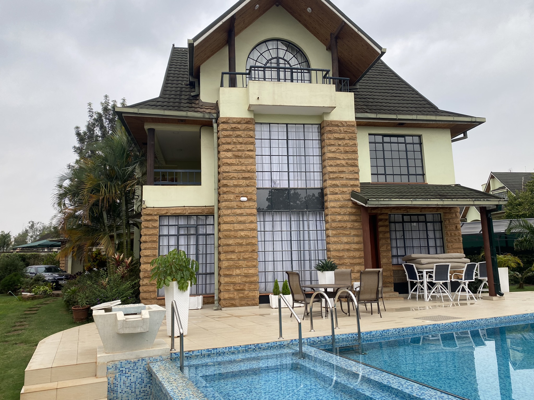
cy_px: 200
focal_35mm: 26
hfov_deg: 67.3
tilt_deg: +10.1
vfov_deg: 53.1
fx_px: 401
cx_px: 267
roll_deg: +2.9
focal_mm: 4.25
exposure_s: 1/219
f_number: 1.8
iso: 32
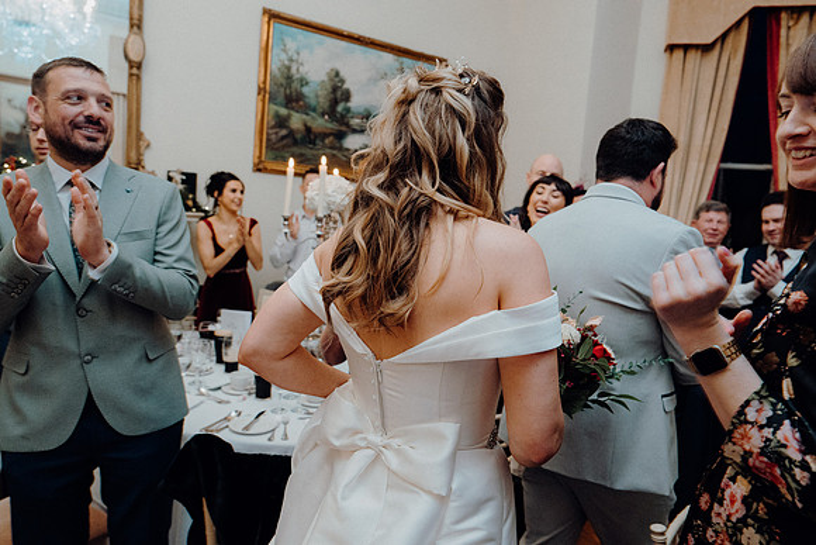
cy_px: 272
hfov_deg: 73.7
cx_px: 408
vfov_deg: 53.2
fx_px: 544
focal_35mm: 24
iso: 2500
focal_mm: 24
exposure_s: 1/160
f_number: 3.5
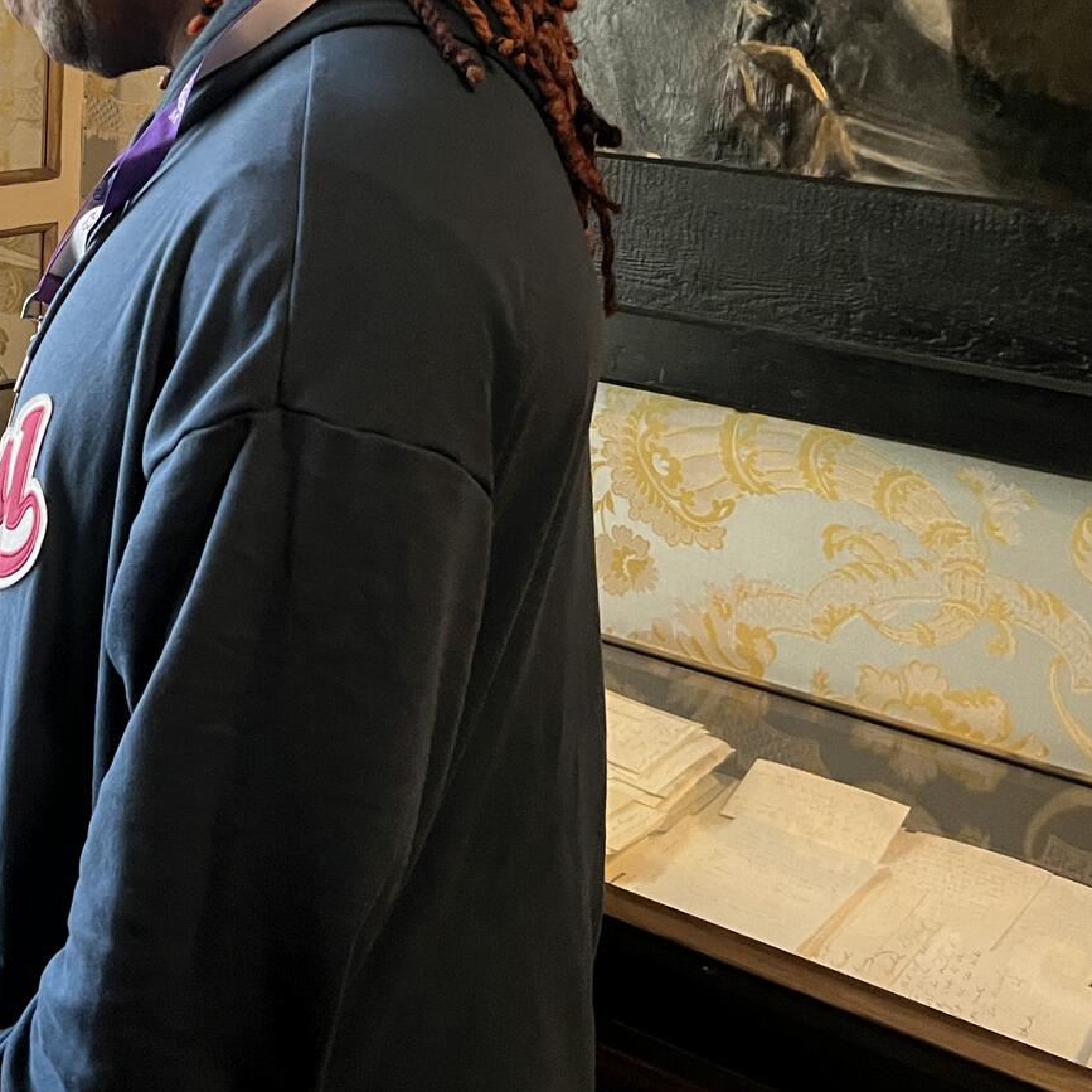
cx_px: 73
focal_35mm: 53
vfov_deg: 31.6
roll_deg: -1.7
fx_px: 1892
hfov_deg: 30.5
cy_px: 278
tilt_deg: -11.8
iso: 640
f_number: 1.5
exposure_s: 1/30
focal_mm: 5.7
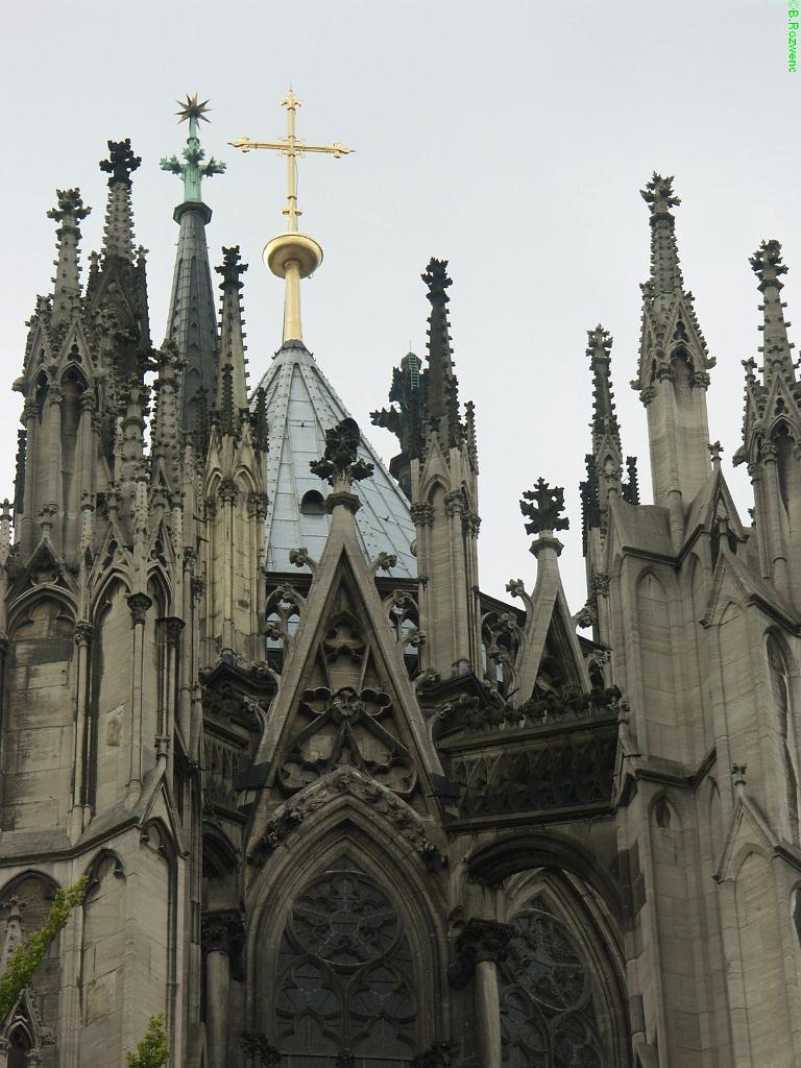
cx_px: 400
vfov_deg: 13.3
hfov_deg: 10.0
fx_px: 4566
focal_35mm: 148
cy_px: 534
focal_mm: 37.85
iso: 64
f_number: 6.3
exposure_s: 1/100
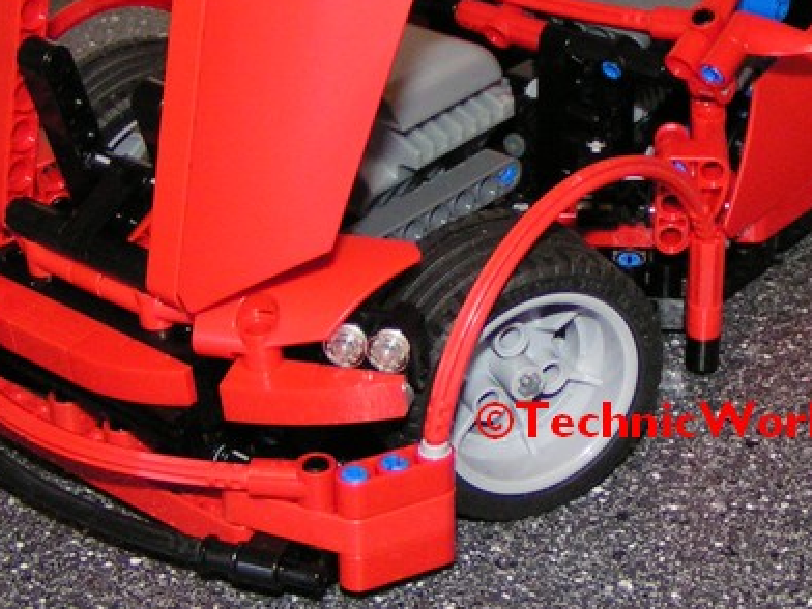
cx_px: 503
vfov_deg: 23.4
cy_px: 139
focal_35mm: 62
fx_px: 1454
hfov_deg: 31.1
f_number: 2.8
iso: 200
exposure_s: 1/40
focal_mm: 5.8
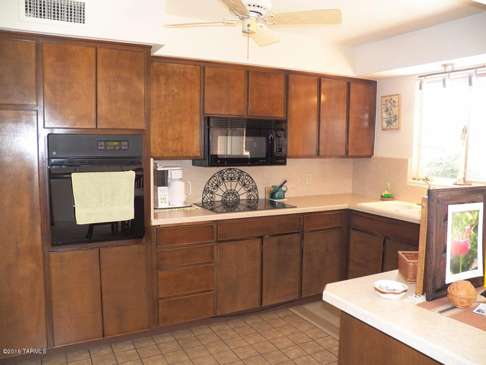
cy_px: 182
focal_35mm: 28
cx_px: 243
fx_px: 393
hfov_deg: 63.4
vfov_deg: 49.7
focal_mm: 4.9
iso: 160
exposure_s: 1/40
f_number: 2.8
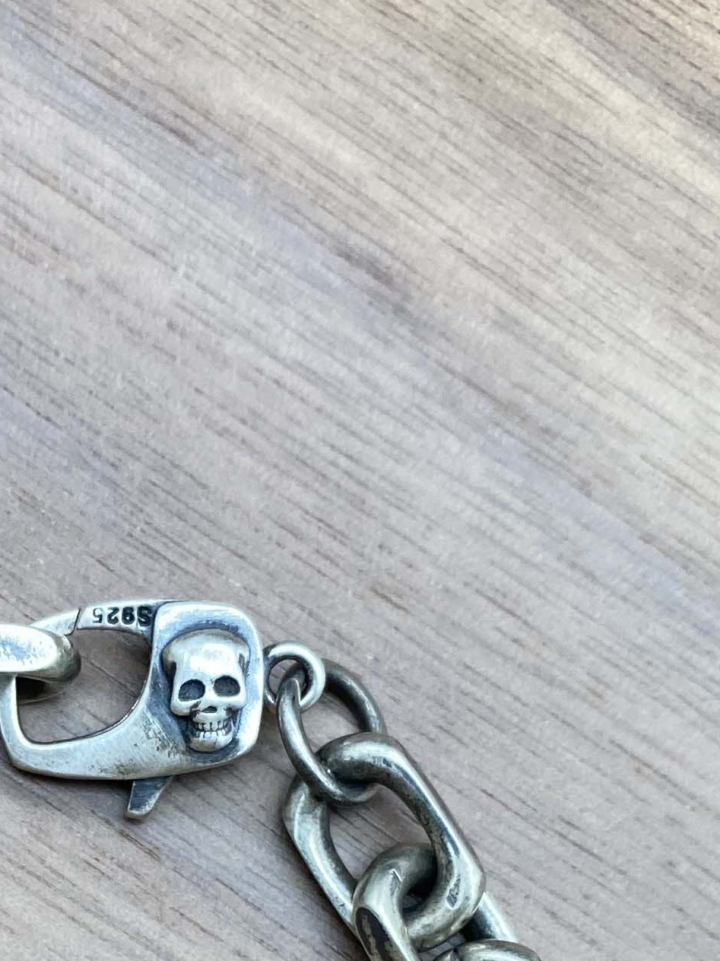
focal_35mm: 83
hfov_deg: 17.3
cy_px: 1171
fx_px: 2302
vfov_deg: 21.7
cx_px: -46
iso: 50
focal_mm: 4.25
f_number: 1.8
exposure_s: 1/231
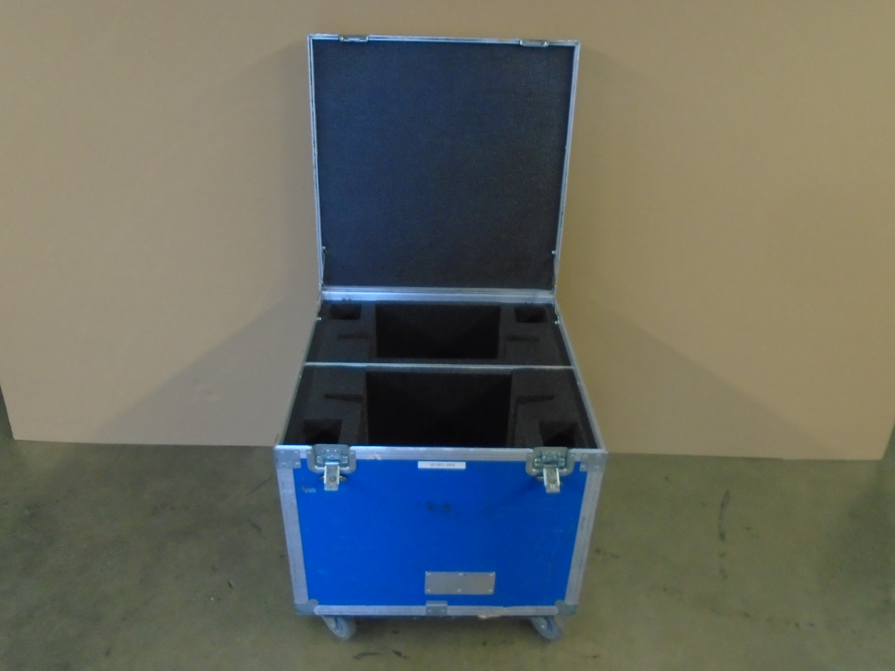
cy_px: 336
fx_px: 672
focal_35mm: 26
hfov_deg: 67.3
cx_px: 448
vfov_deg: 53.1
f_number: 3.2
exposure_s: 1/13
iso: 400
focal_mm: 4.6
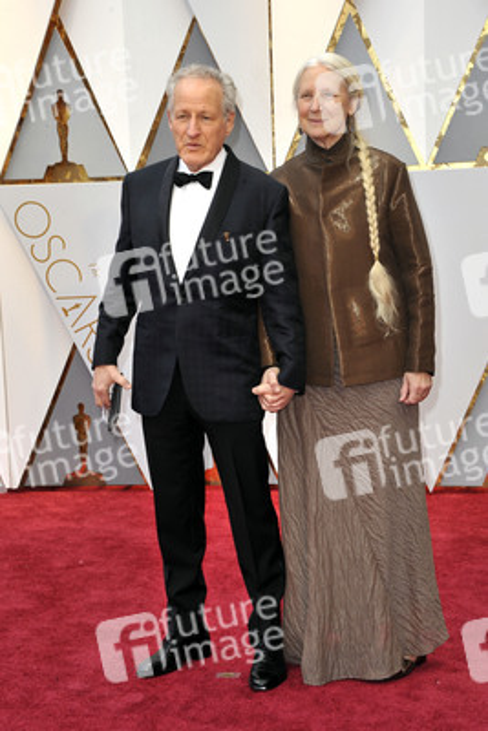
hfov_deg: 17.5
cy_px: 366
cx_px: 244
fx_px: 1585
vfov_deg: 26.0
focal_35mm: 78
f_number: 8
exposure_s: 1/250
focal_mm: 78
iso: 1000
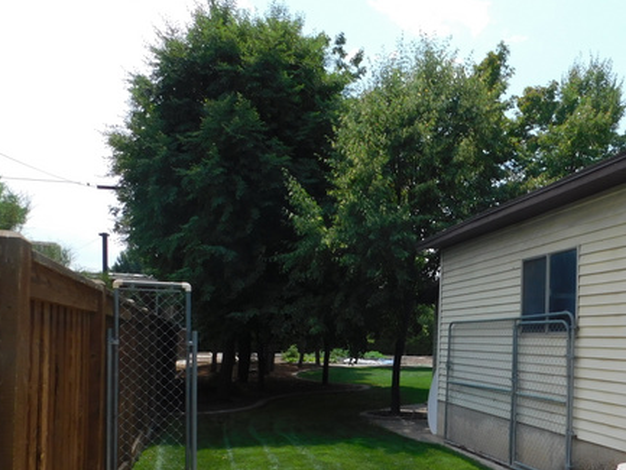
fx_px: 615
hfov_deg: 52.1
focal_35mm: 34
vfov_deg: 40.8
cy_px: 343
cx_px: 453
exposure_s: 1/1500
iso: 125
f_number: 3
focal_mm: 4
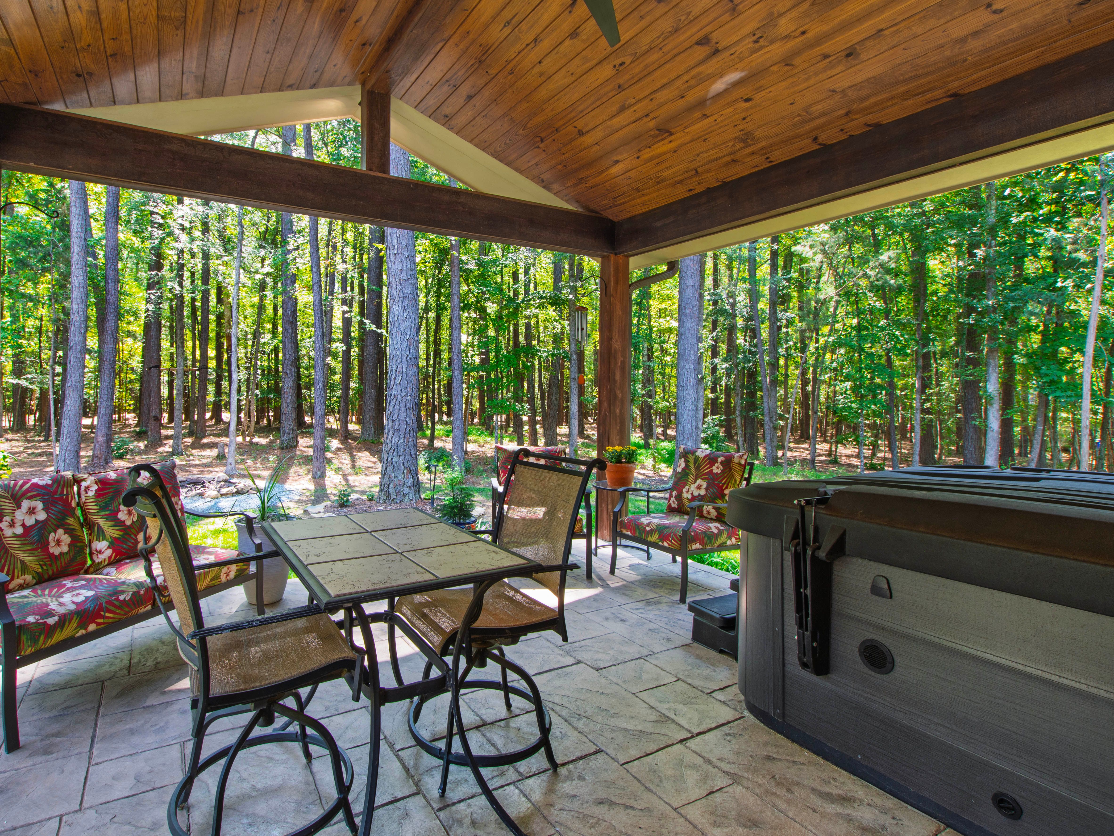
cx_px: 475
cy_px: 408
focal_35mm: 17
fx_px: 547
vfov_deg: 74.7
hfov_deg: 90.4
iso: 100
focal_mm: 10
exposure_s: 1/6
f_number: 9
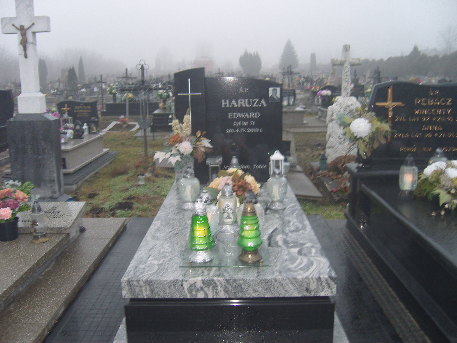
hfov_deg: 54.0
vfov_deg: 41.8
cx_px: 228
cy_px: 172
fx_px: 449
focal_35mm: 34
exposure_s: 1/40
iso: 100
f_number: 2.8
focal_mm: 7.3
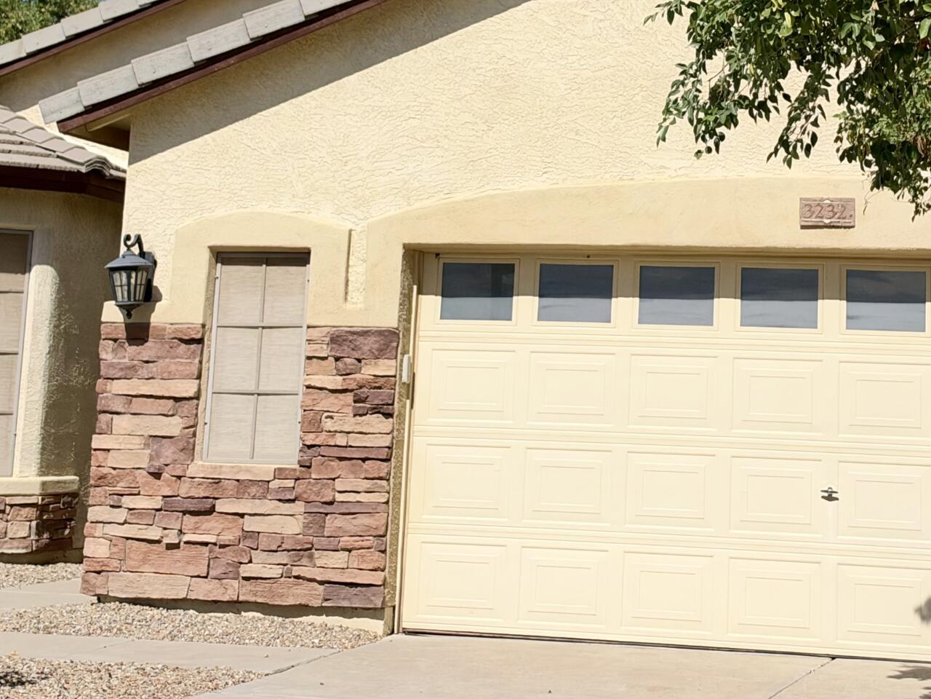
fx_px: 2017
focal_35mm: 75
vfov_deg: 19.2
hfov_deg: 25.8
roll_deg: -2.3
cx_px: 637
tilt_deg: +10.0
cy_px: 55
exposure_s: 1/7143
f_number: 1.8
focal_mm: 6.93
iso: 64
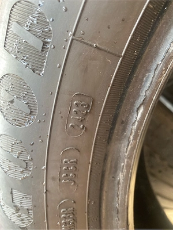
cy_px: 115
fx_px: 167
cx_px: 86
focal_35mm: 25
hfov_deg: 54.9
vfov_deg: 69.4
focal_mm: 4.25
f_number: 1.8
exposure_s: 1/115
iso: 125
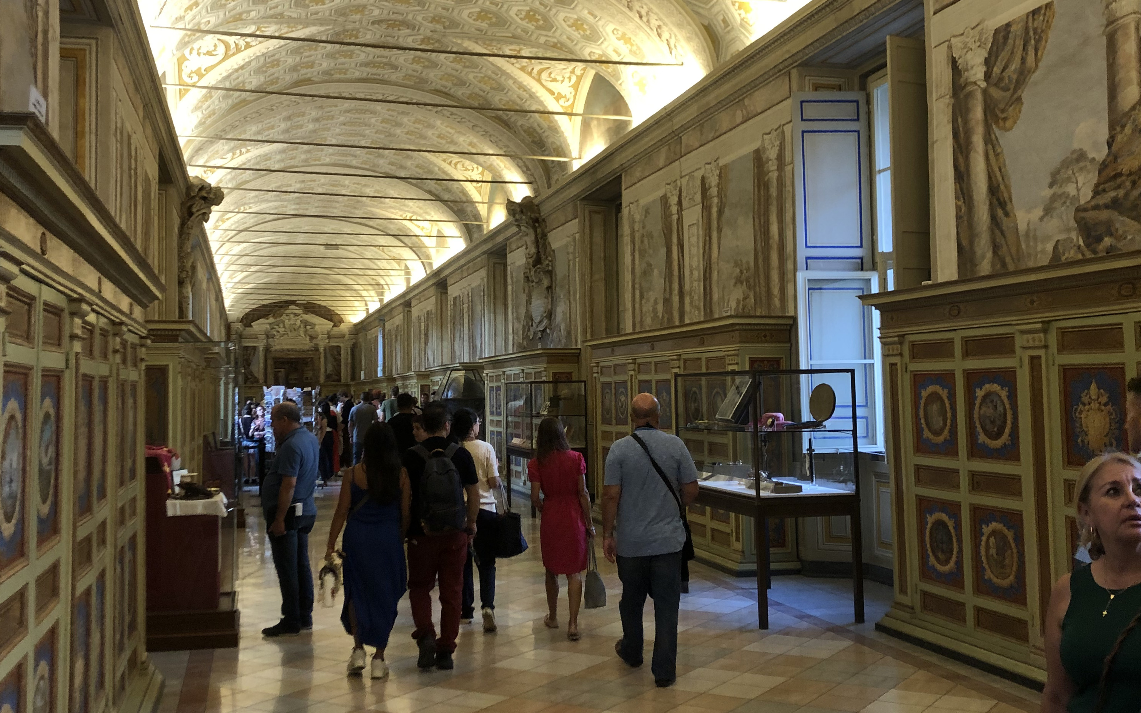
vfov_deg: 32.0
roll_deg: +0.6
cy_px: 336
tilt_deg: +4.2
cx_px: 566
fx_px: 1244
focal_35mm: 40
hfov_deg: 49.3
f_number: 1.8
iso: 50
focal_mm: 4
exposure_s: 1/17
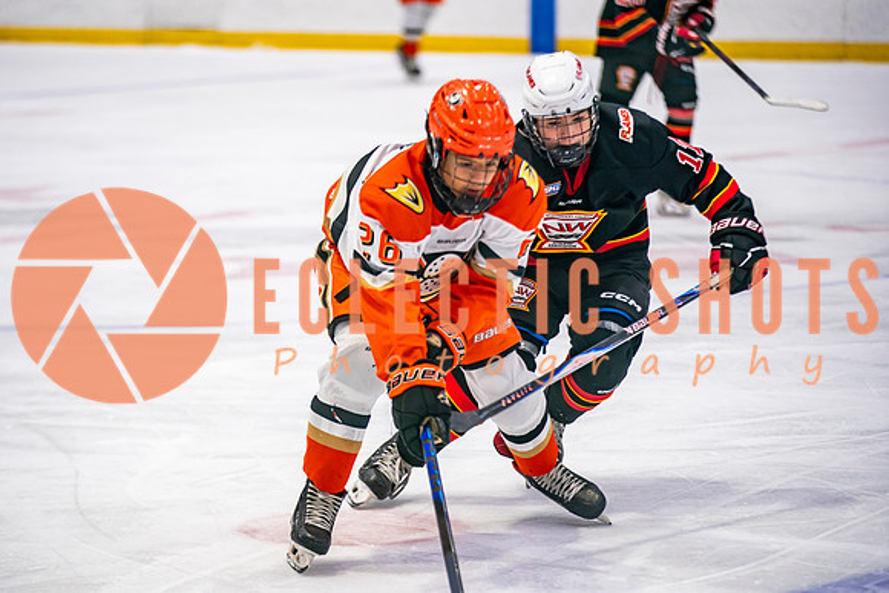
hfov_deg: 12.3
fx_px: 4120
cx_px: 378
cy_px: 257
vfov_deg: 8.2
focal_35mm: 167
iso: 640
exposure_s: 1/640
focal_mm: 145
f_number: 2.8
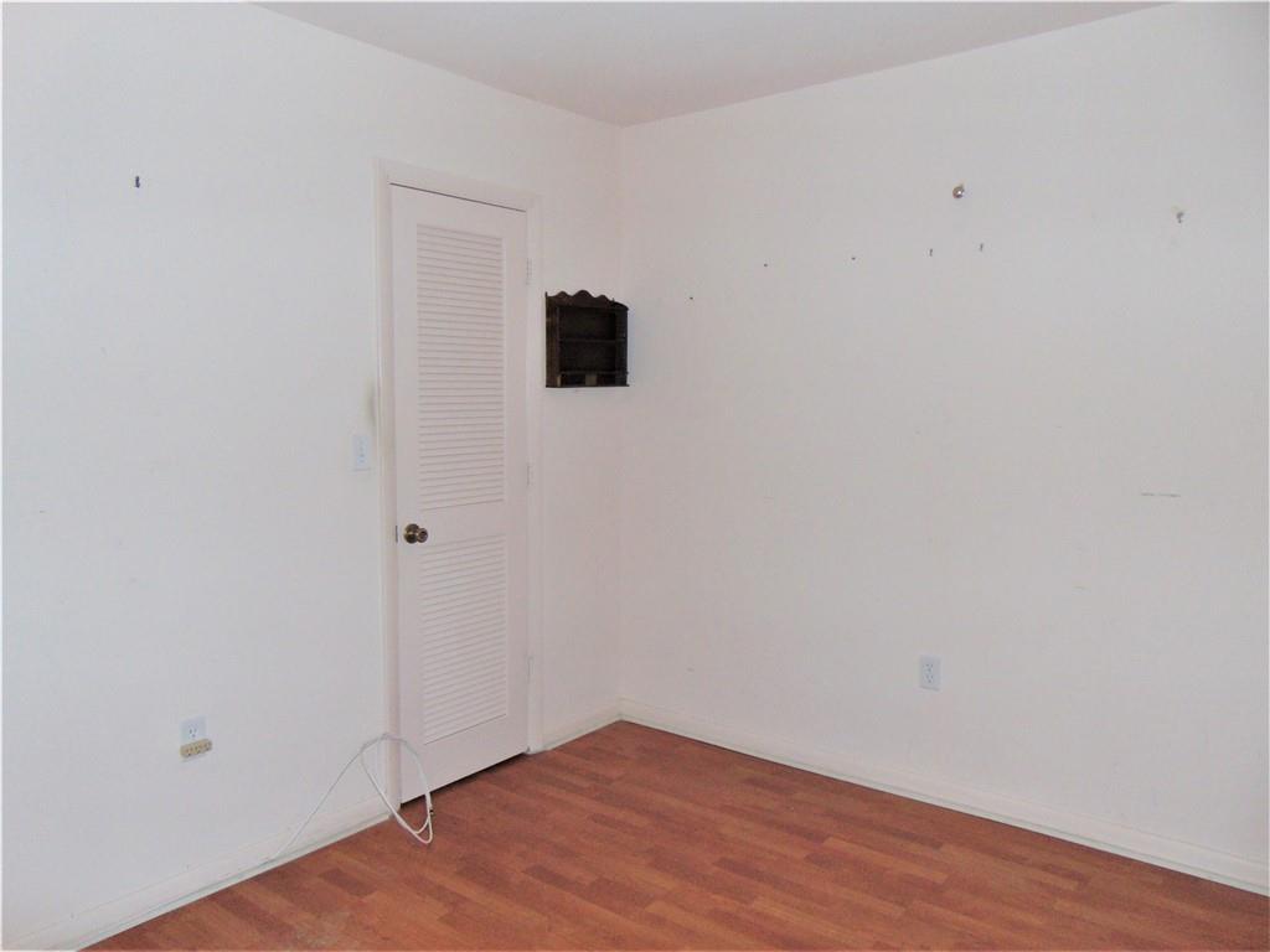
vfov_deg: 54.9
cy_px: 476
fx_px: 917
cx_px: 635
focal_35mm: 25
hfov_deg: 69.4
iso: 200
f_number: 3
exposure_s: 1/30
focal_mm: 4.5
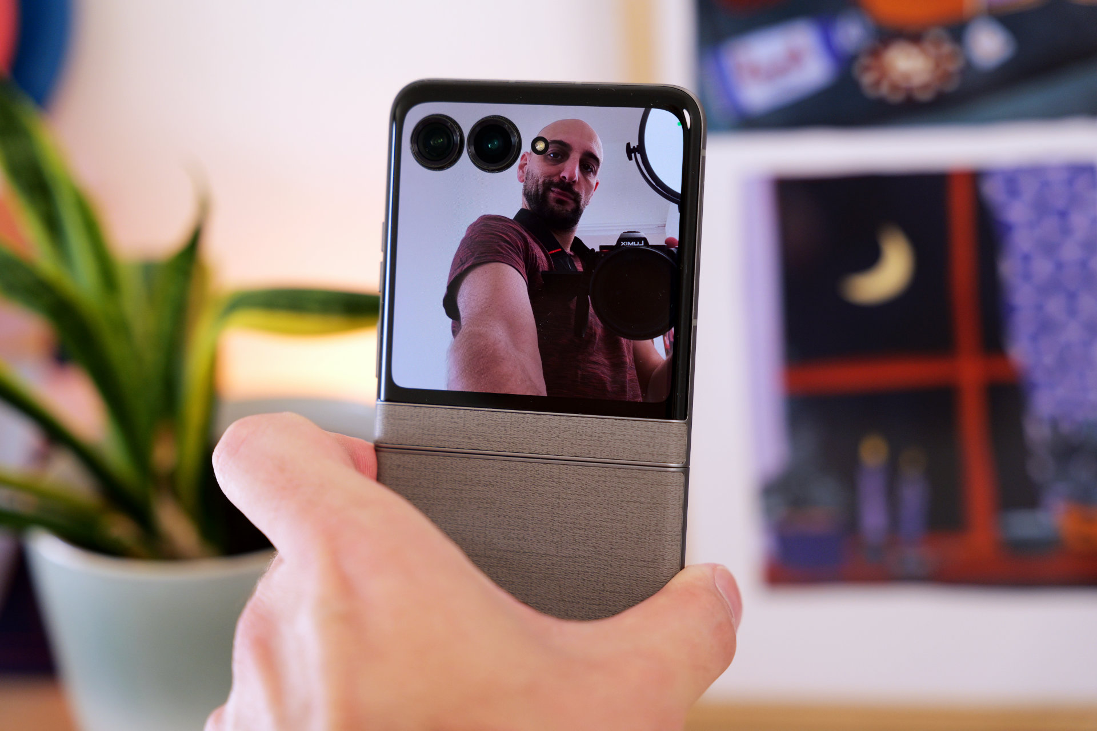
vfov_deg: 21.2
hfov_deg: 31.4
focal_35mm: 64
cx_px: 548
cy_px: 366
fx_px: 1950
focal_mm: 64
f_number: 2.8
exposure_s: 1/500
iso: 800
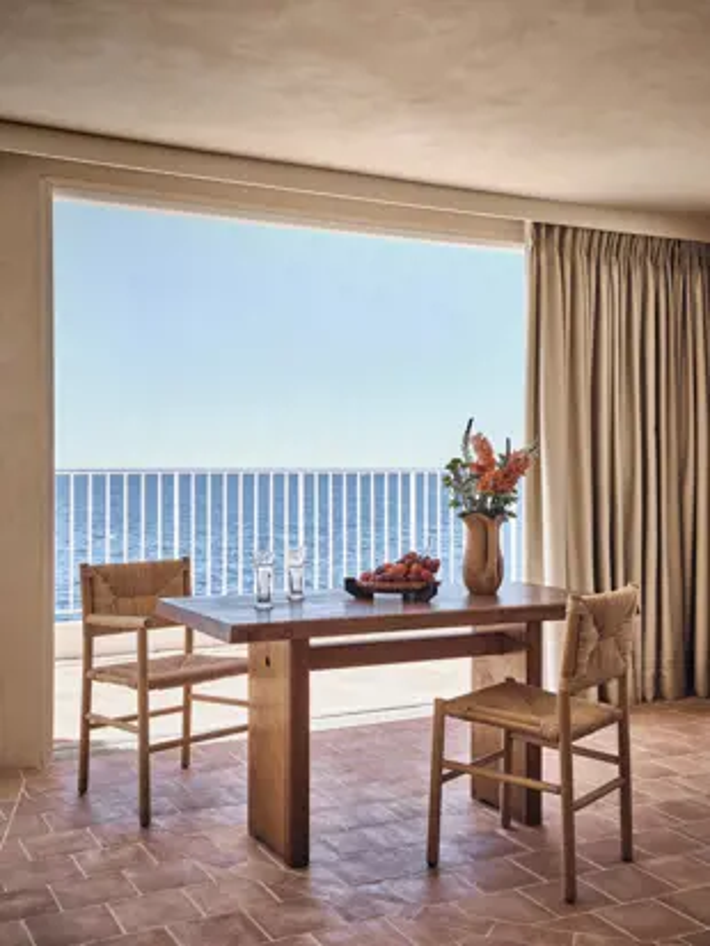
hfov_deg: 36.8
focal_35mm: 39
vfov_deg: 47.9
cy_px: 473
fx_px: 1066
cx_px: 355
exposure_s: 1/400
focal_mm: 49
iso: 400
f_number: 8
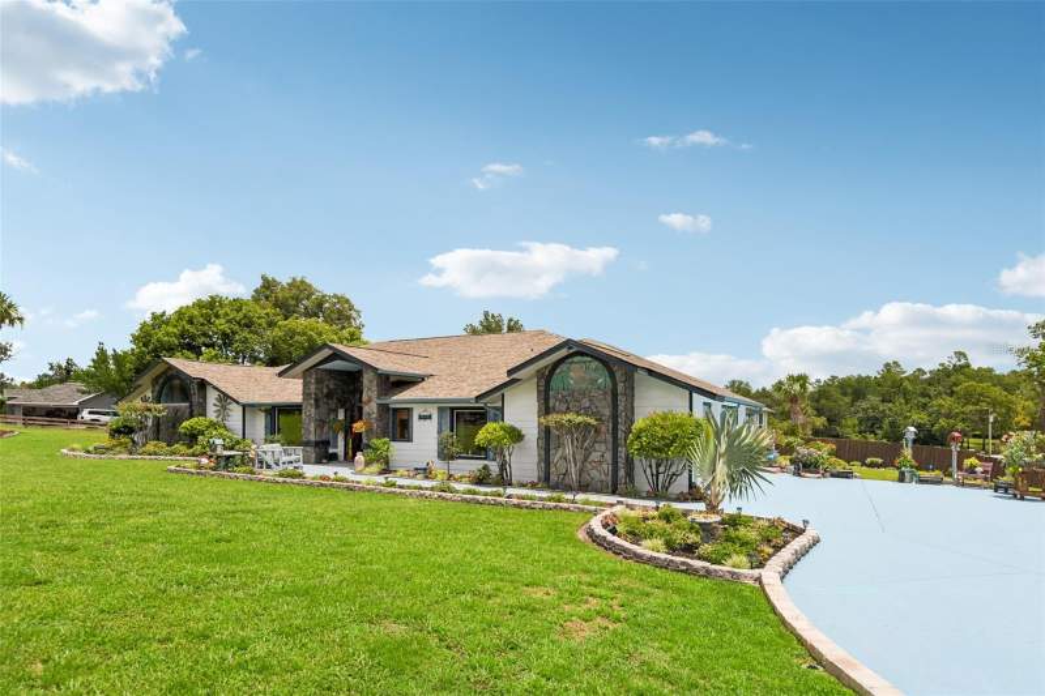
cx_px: 522
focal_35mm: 20
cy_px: 348
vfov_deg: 61.9
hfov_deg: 84.0
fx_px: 580
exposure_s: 1/2500
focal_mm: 20
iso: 400
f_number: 8
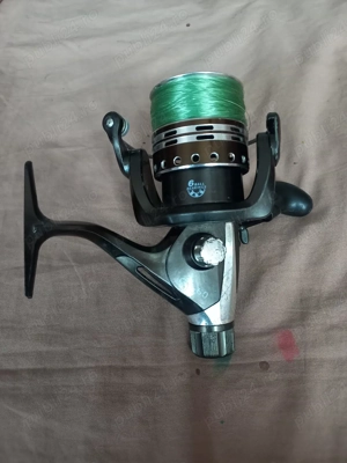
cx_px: 174
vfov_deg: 69.4
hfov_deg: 54.9
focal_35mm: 25
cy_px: 232
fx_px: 334
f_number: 1.8
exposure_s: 1/25
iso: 800
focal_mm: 4.65
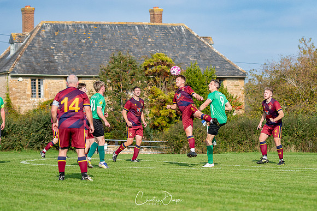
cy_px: 106
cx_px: 189
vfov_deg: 7.3
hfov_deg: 10.9
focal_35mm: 188
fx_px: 1654
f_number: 2.8
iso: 320
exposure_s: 1/6400
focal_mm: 105
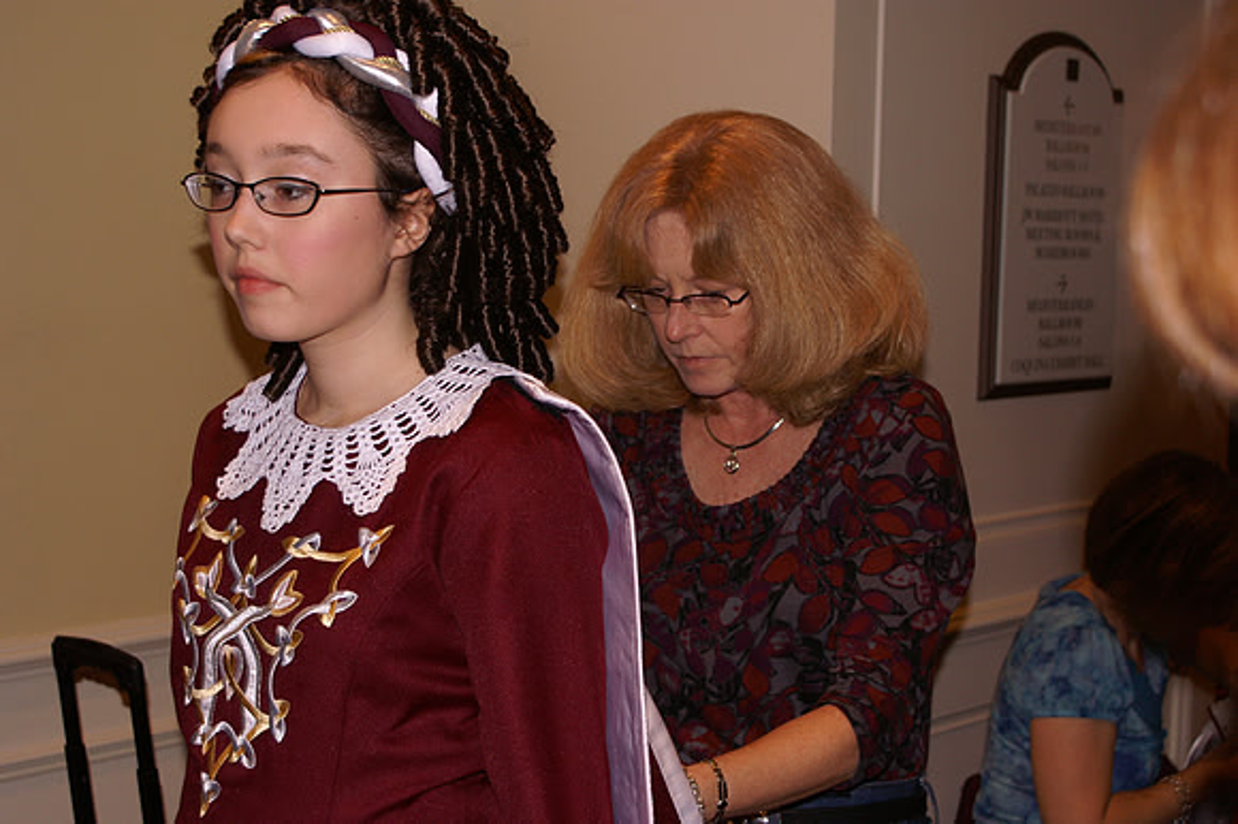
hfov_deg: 33.4
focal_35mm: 60
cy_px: 412
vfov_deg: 22.6
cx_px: 619
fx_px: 2062
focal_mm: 40
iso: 400
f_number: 5.6
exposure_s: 1/80
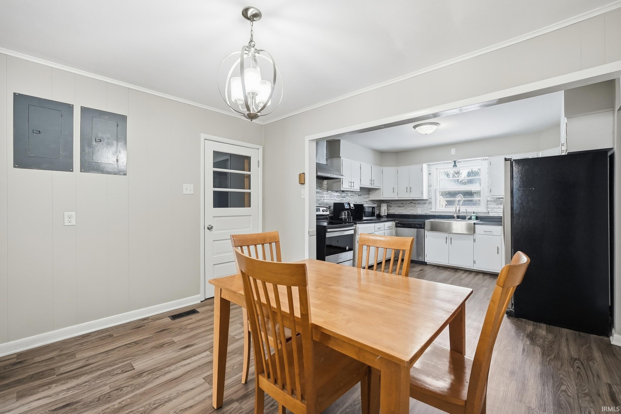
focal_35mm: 15
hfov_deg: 100.4
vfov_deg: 77.3
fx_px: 259
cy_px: 207
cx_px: 310
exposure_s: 1/160
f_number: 4
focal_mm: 10
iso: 100
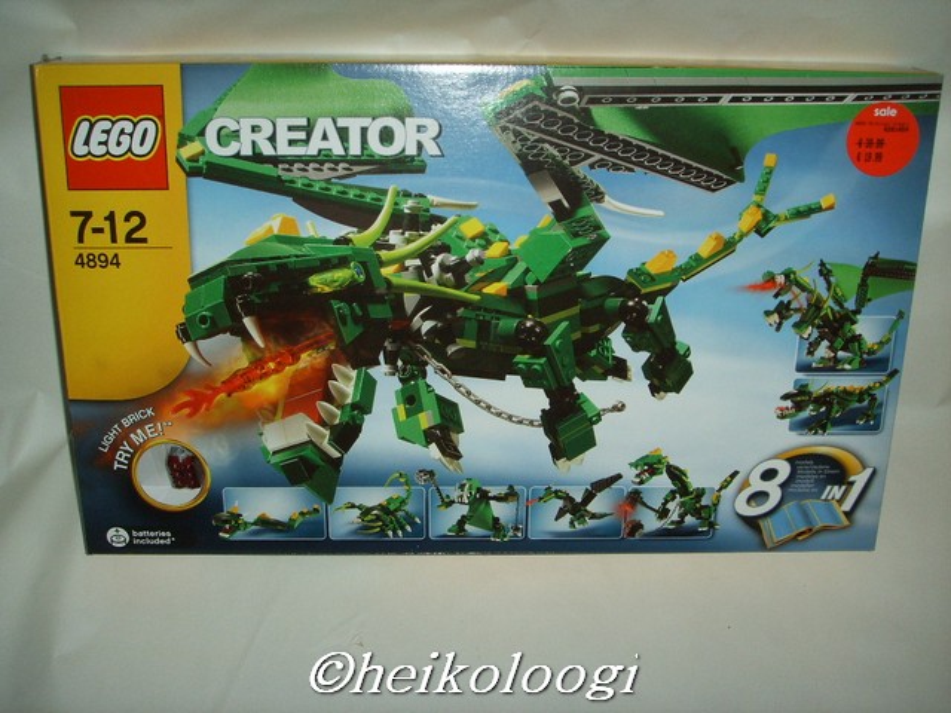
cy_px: 356
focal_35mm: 39
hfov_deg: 47.9
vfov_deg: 36.8
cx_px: 476
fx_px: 1071
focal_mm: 6.6
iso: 100
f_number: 3.5
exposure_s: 1/45
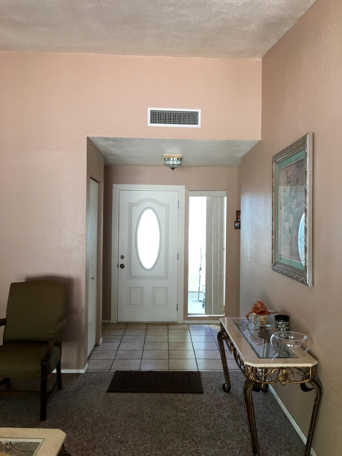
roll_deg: +0.6
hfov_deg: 48.2
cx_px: 171
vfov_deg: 61.7
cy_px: 228
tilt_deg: -3.8
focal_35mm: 29
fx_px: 382
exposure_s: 1/15
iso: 32
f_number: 2.2
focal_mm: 4.15
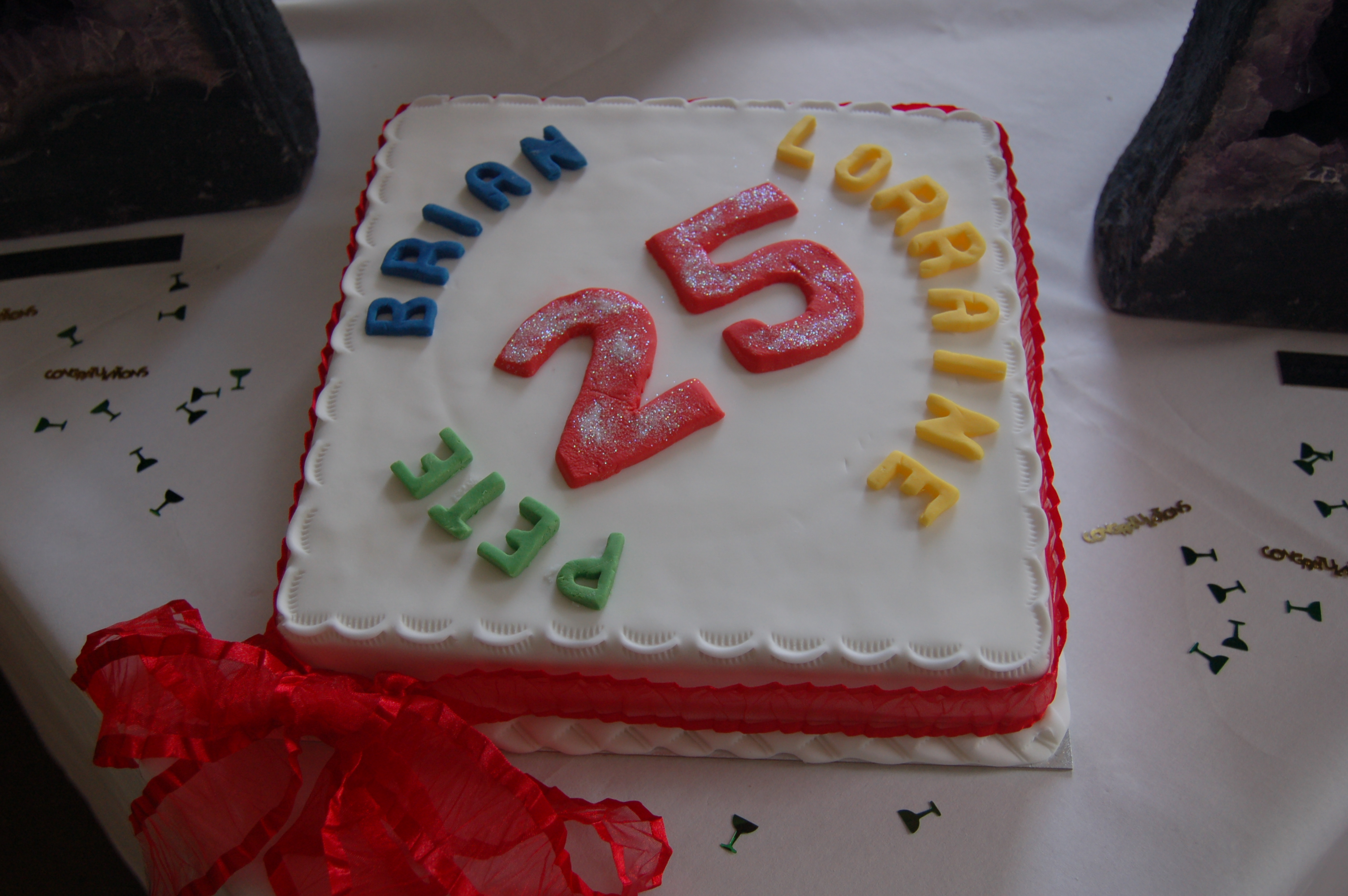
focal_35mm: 39
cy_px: 448
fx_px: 1459
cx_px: 674
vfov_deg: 34.1
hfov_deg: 49.6
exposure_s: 1/160
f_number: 4
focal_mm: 26
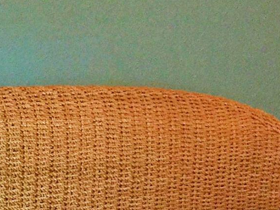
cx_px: 461
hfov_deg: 12.1
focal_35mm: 153
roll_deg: -1.6
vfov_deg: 9.6
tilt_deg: -7.5
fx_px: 1237
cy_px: 220
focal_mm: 4.15
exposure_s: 1/15
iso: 64
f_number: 2.2
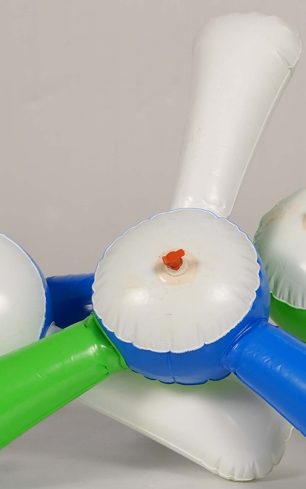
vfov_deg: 14.9
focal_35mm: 140
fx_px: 1868
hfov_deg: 9.4
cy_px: 244
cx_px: 123
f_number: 7.1
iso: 800
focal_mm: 43.9
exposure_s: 1/200
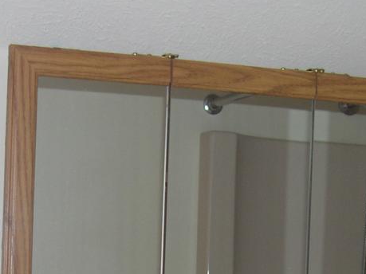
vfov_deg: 13.5
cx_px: 178
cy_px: 340
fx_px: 1120
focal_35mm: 106
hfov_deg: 18.6
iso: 100
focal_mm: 8
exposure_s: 1/30
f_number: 2.8
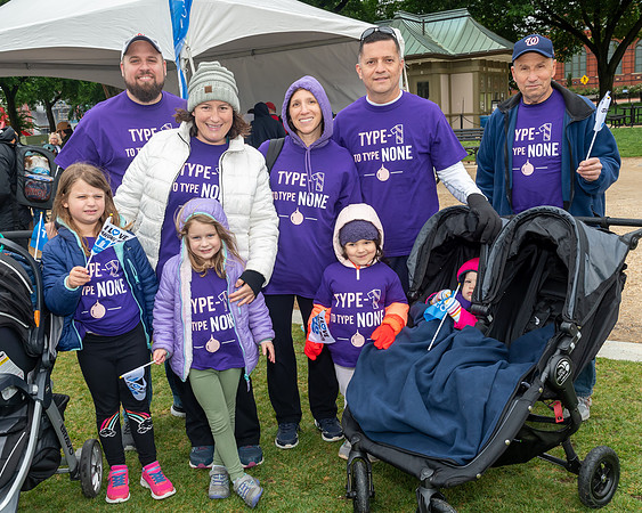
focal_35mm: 34
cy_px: 242
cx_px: 302
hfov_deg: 52.2
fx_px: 654
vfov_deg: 42.8
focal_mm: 19
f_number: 7.1
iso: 250
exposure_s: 1/250
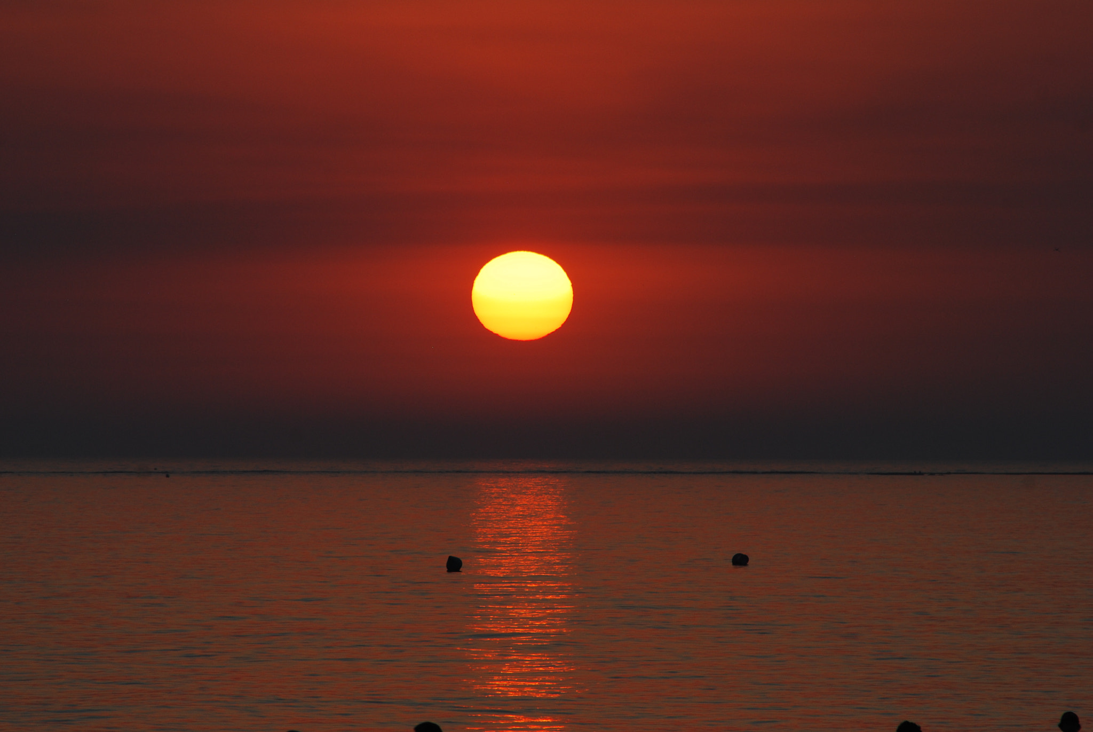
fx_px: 11399
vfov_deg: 3.7
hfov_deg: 5.5
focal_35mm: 375
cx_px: 546
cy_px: 366
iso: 180
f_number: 10
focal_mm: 250
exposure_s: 1/250
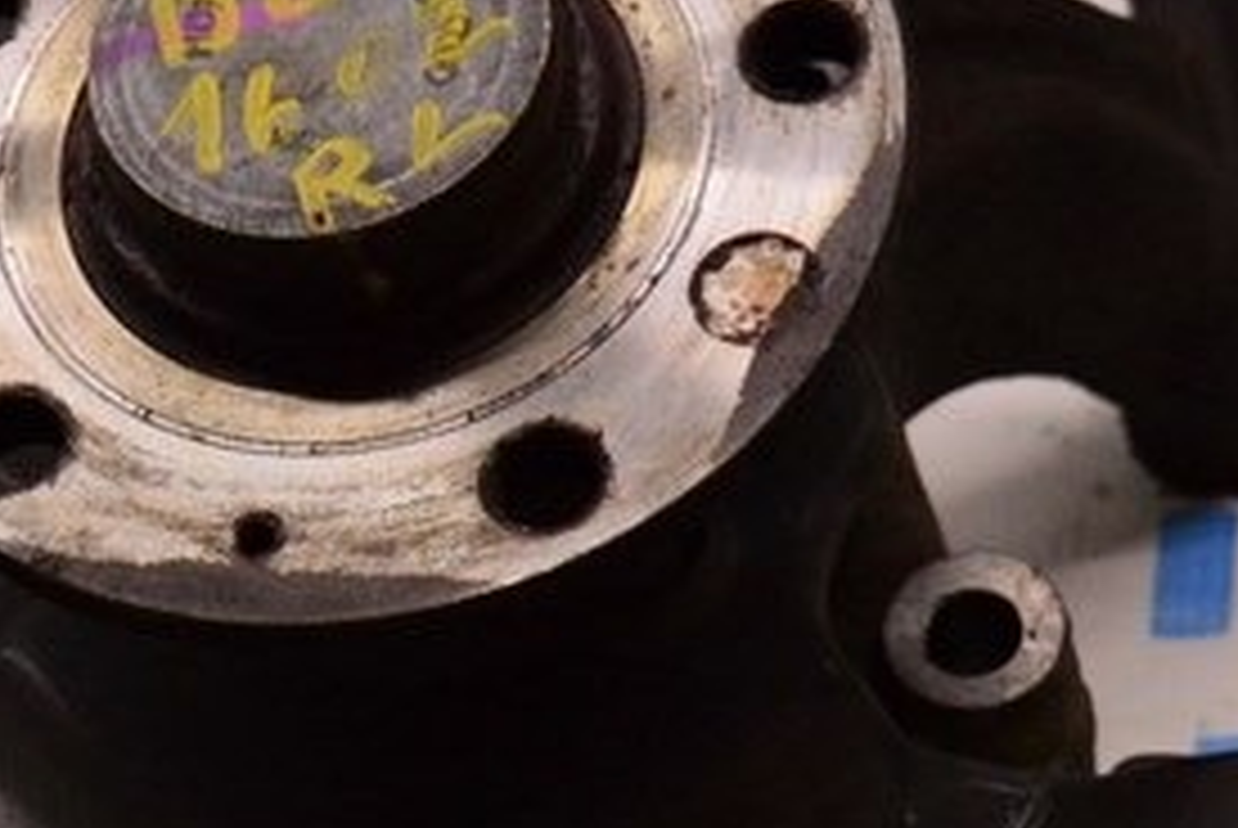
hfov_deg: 11.9
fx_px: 5951
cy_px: 731
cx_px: 414
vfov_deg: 7.9
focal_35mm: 173
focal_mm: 31
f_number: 4.2
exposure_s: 1/400
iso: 1600
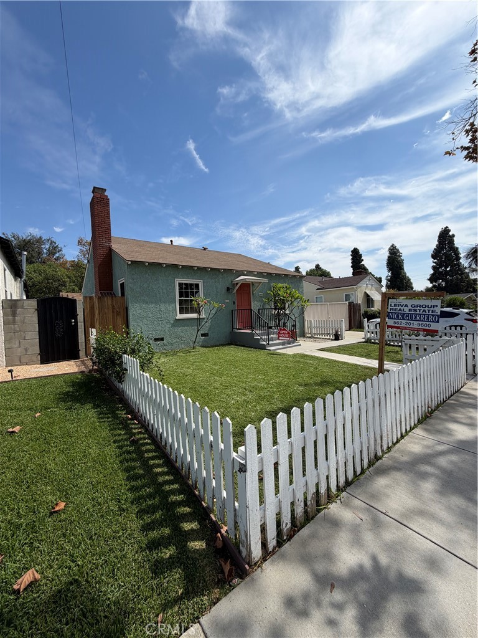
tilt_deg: -1.4
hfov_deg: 85.7
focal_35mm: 14
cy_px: 319
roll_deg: +3.4
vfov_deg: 102.1
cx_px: 239
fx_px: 258
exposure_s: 1/1001
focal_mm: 2.22
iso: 20
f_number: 2.2
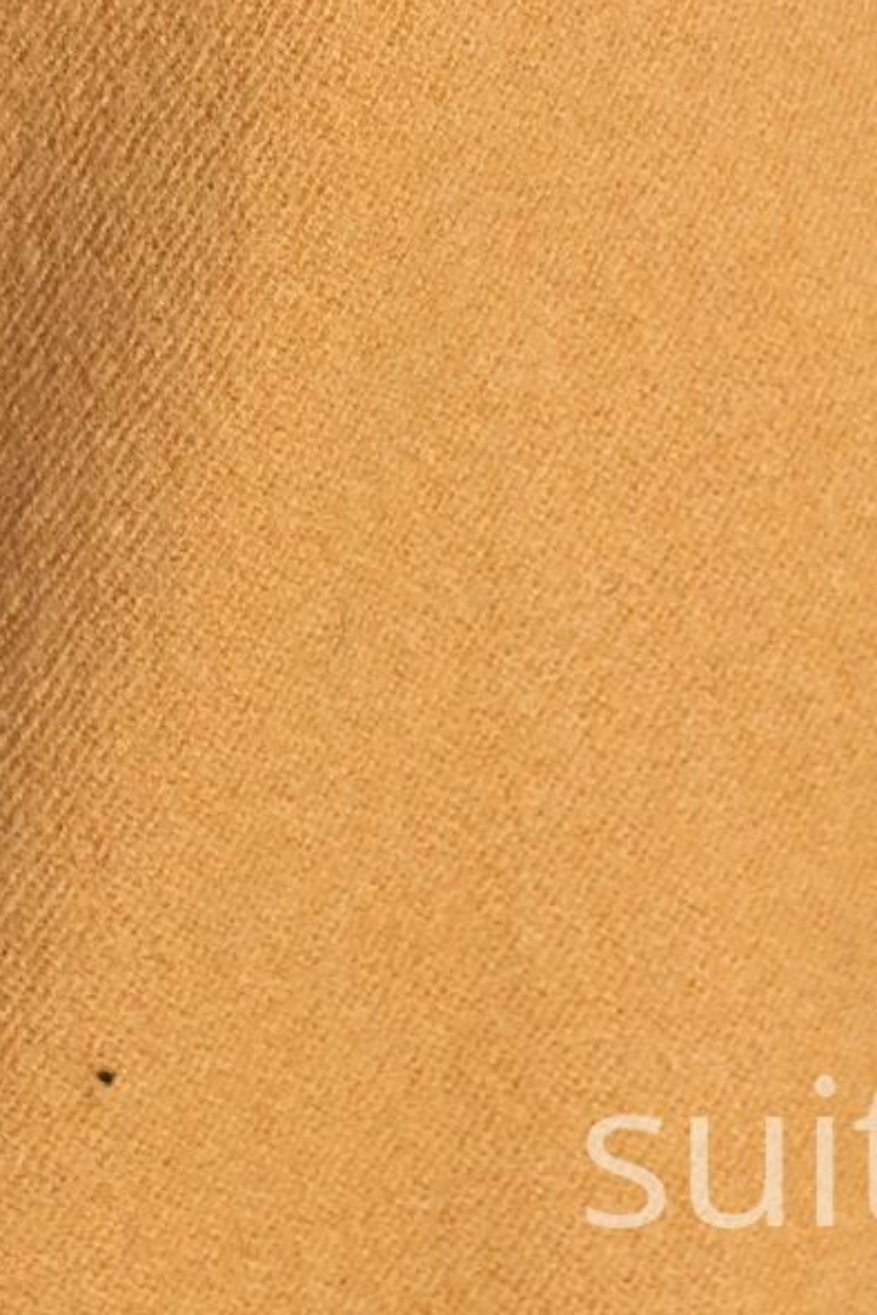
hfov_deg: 5.9
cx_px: 307
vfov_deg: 8.2
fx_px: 8550
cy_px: -1747
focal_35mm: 234
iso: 400
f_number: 6.3
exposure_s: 1/100
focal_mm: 32
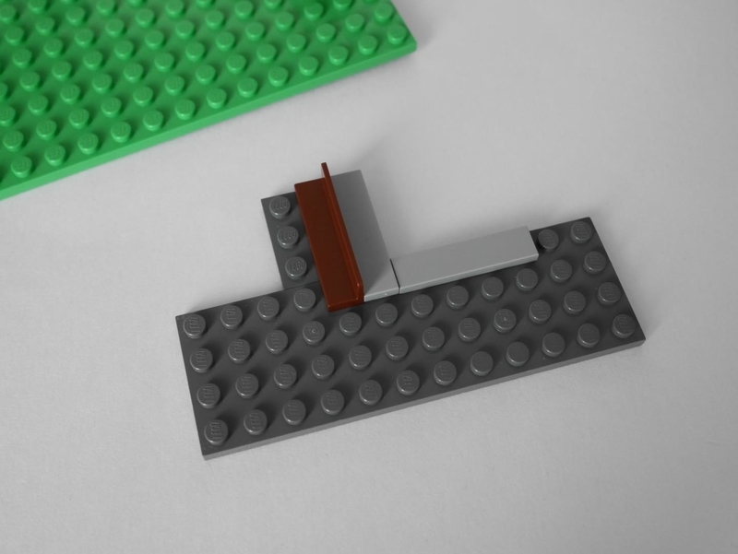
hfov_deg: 46.8
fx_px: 853
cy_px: 277
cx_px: 369
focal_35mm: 40
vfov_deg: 36.0
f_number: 4.5
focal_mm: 20
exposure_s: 1/60
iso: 1250
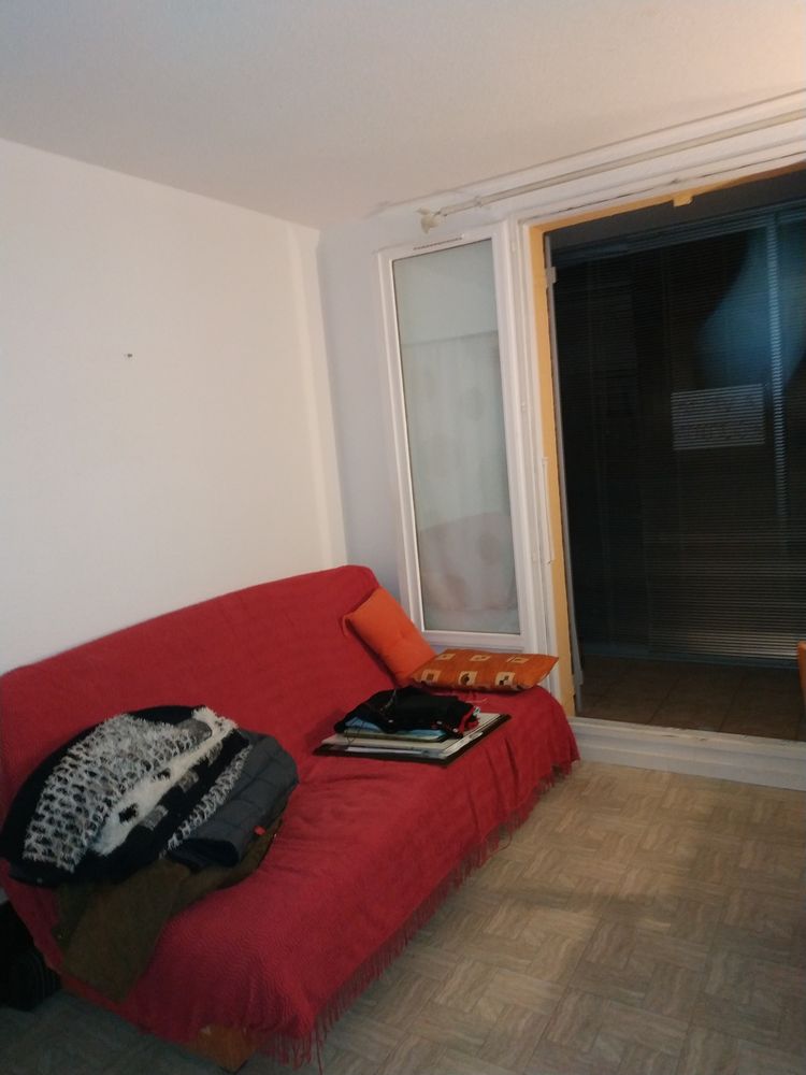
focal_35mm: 24
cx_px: 403
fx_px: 745
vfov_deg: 71.6
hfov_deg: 56.8
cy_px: 538
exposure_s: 1/20
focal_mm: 3.94
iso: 500
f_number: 1.9
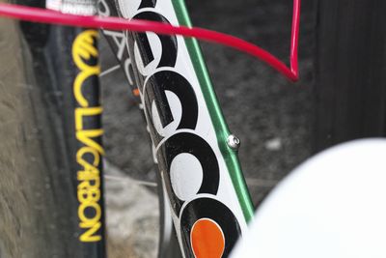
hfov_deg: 27.0
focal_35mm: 75
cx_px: 193
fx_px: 804
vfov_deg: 18.2
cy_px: 129
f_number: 7.1
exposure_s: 1/100
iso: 400
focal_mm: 50
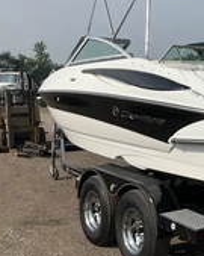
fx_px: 506
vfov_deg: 28.2
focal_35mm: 67
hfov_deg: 21.0
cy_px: 92
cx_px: 252
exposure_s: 1/2801
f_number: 1.8
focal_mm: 3
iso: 25
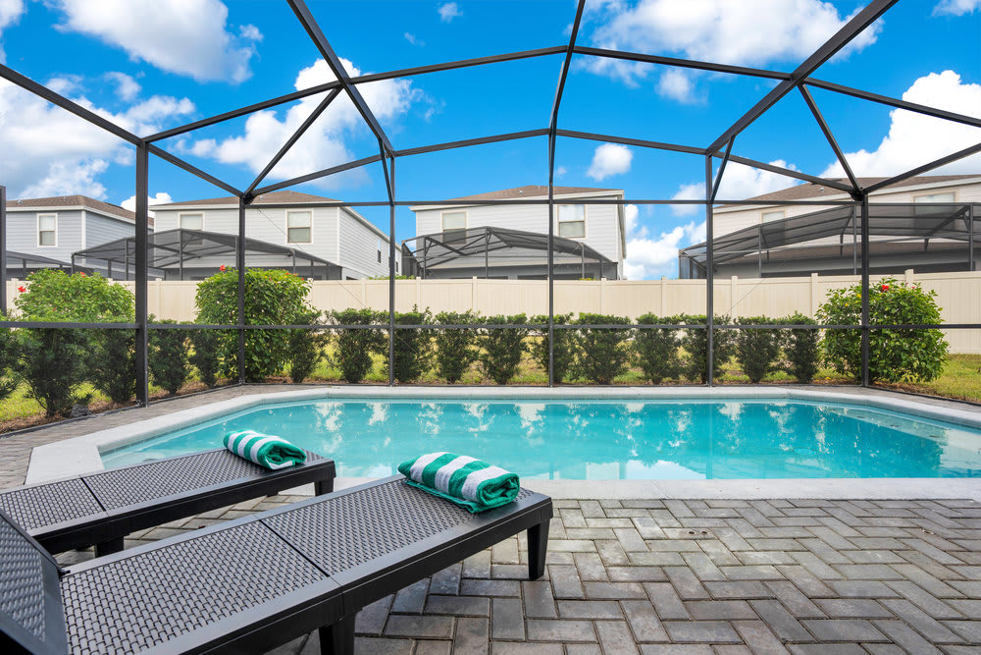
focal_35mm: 16
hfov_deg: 96.7
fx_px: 436
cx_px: 490
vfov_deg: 73.8
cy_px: 328
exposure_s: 1/100
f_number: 7.1
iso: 100
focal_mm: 16
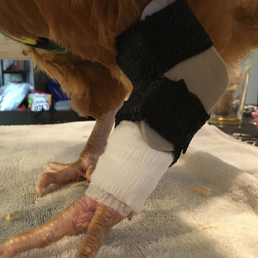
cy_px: 129
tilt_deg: -8.0
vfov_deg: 47.2
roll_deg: -0.9
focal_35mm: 35
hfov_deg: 47.2
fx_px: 295
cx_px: 129
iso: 250
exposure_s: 1/15
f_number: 2.2
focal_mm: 4.15
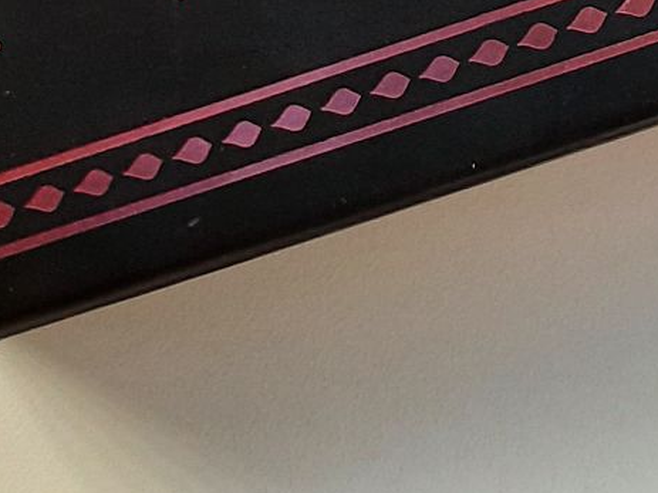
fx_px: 2052
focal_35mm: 108
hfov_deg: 15.9
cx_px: 1120
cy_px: -514
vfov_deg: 12.1
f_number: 2
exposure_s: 1/60.2
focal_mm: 4.6
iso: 80
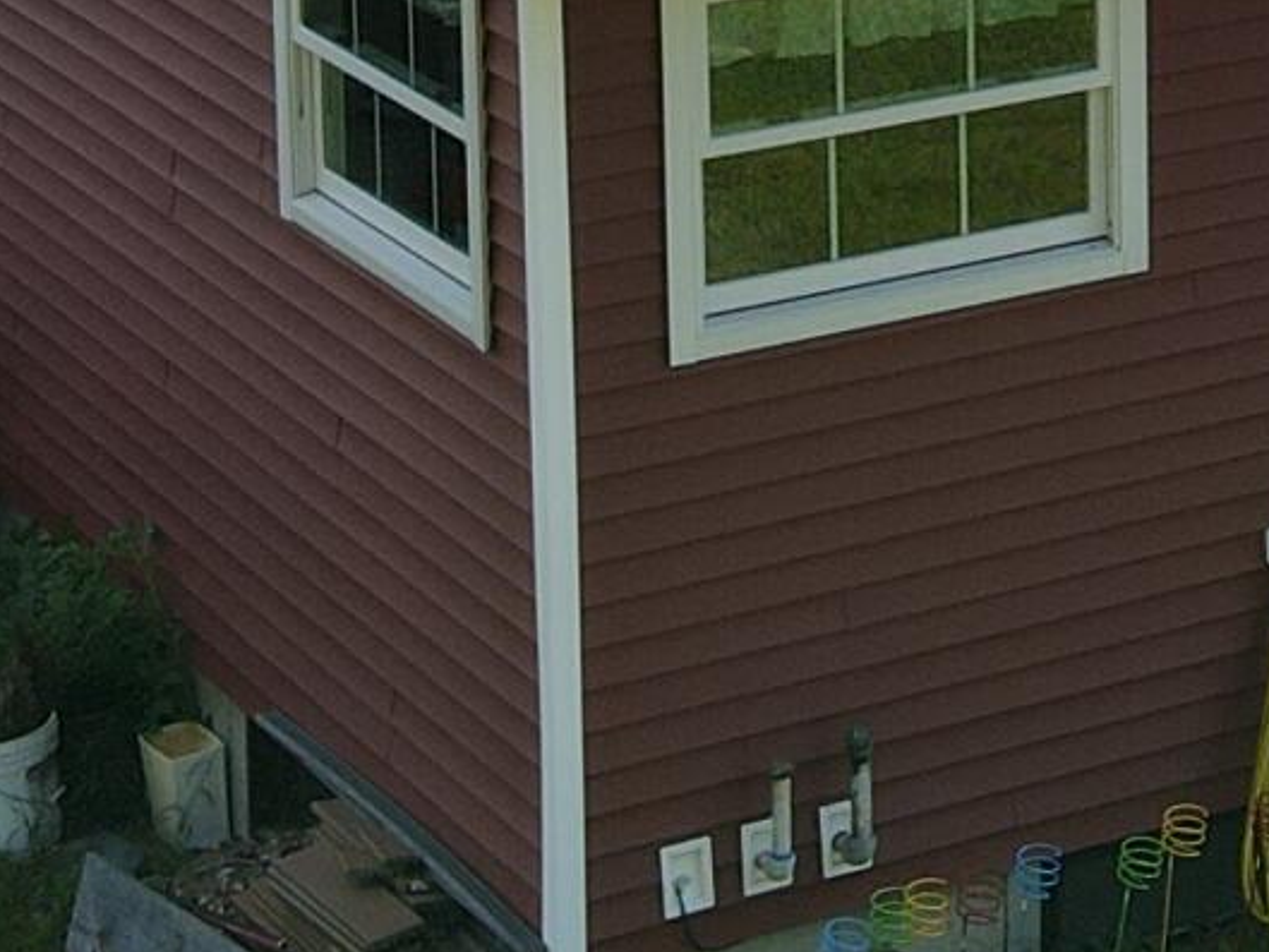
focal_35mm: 136
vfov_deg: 10.4
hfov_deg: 14.0
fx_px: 4987
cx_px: 1554
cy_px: -626
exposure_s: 1/350
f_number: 2.8
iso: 100
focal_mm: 4.5
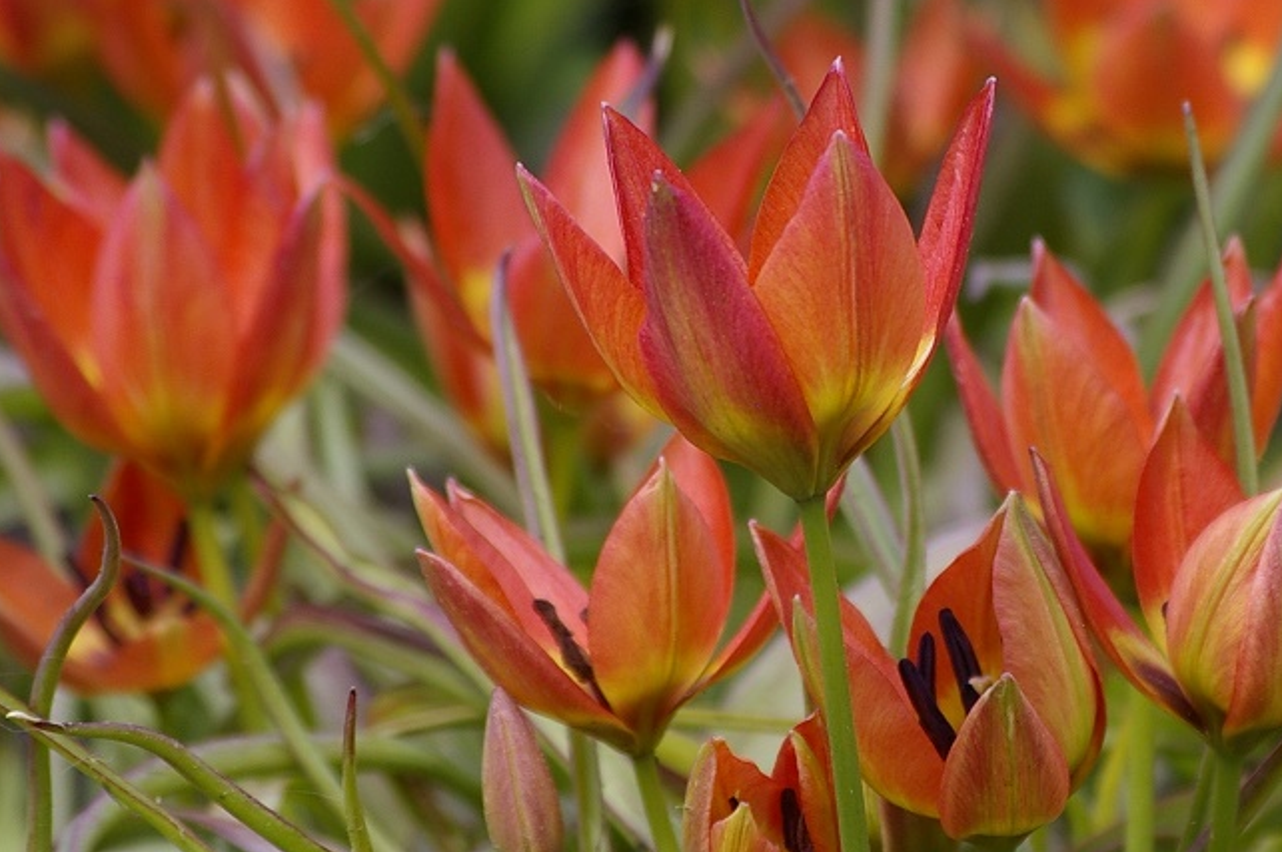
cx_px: 953
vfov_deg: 2.4
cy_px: 255
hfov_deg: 3.7
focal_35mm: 562
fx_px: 19998
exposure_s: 1/400
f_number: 8
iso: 200
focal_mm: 160
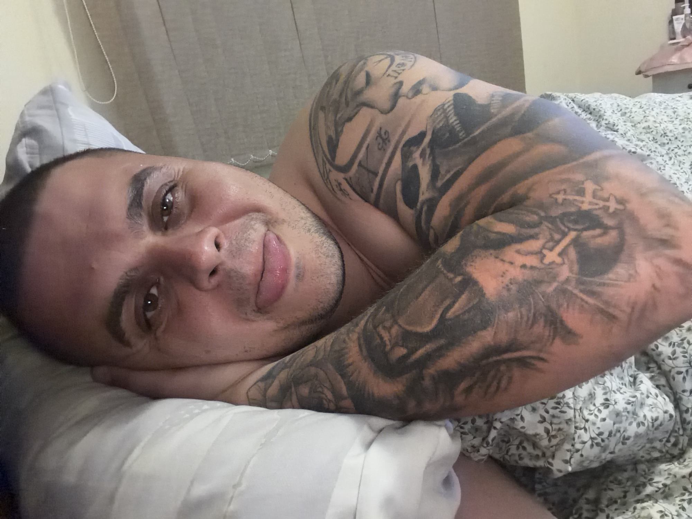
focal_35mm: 23
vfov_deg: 58.9
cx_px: 346
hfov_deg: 73.9
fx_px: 460
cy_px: 260
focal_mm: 2.71
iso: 500
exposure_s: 1/27
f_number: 1.9
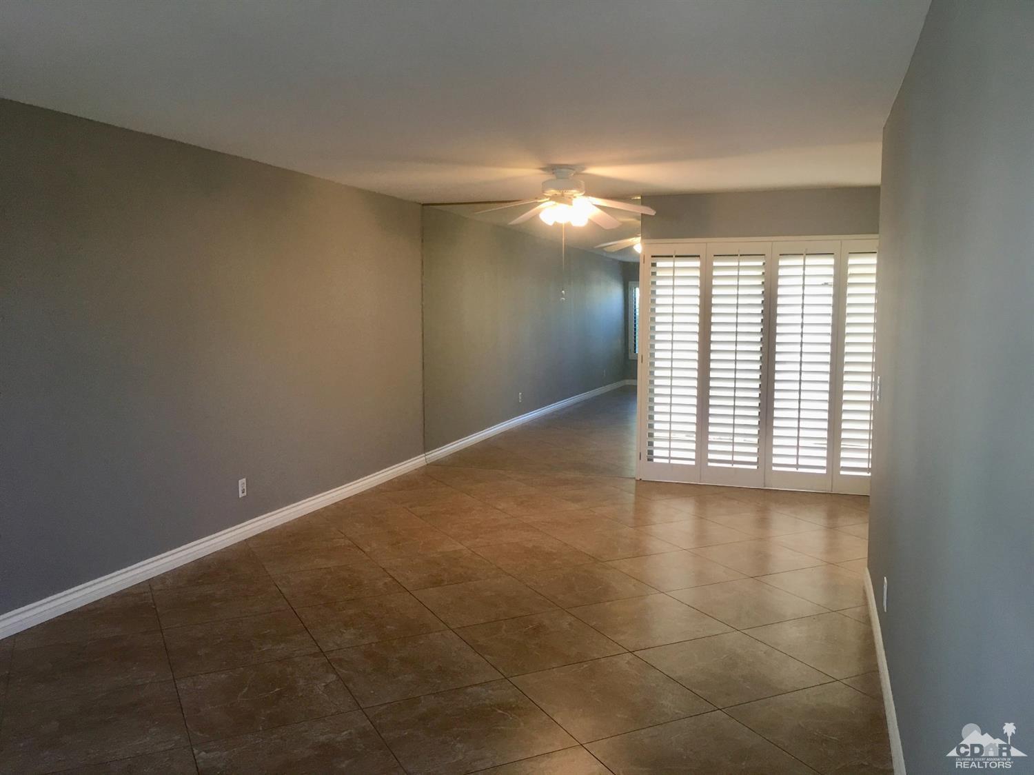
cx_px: 517
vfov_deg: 48.2
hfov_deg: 61.7
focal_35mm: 29
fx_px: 866
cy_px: 388
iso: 32
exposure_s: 1/15
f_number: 2.2
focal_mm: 4.15
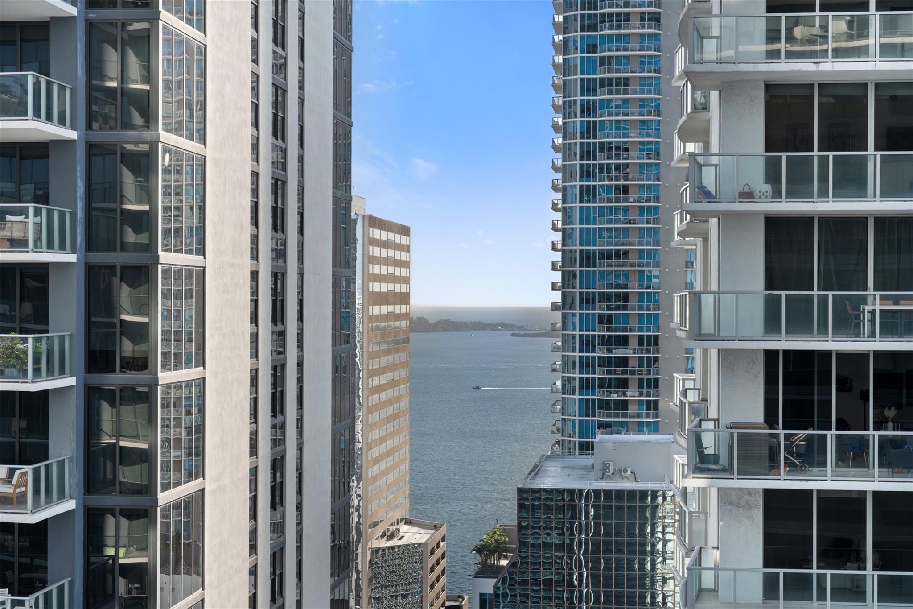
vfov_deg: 19.5
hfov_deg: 28.8
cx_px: 456
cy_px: 304
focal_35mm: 70
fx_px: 1775
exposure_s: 1/250
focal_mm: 70
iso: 200
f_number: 9
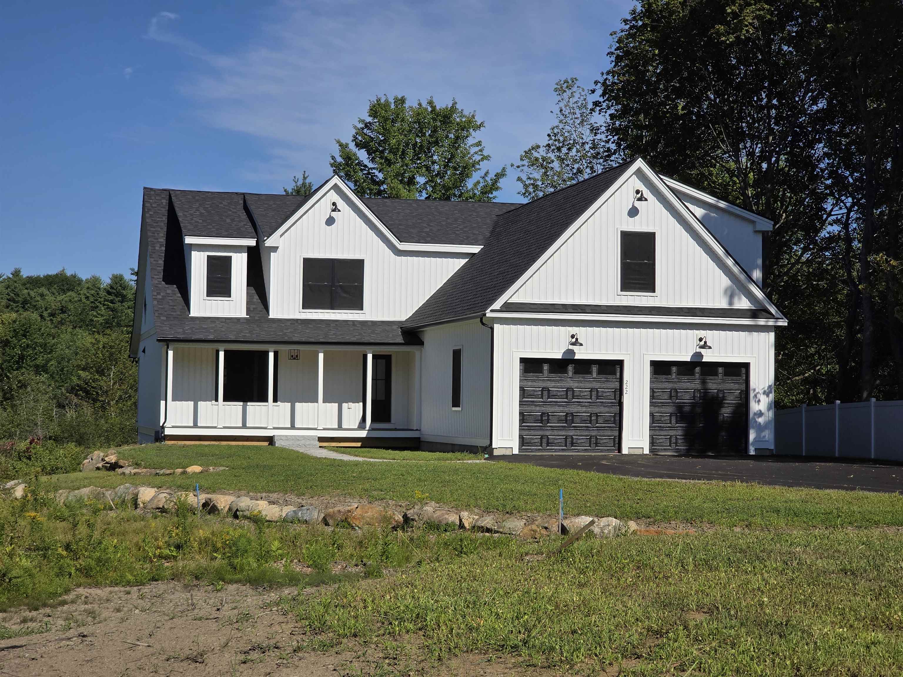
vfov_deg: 21.3
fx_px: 1800
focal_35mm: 69
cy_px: 338
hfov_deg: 28.2
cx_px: 452
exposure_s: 1/4127
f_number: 2.4
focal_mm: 7.9
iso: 50
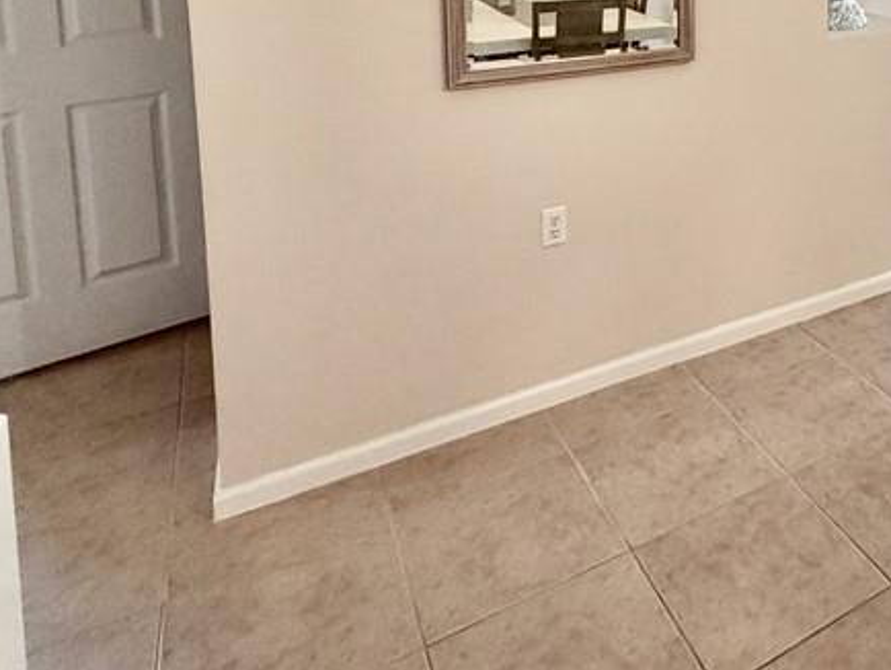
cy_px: -18
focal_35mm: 33
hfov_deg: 47.8
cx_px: 850
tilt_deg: -6.0
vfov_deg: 37.7
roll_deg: -0.6
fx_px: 850
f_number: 2.2
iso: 200
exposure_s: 1/60
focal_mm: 2.22
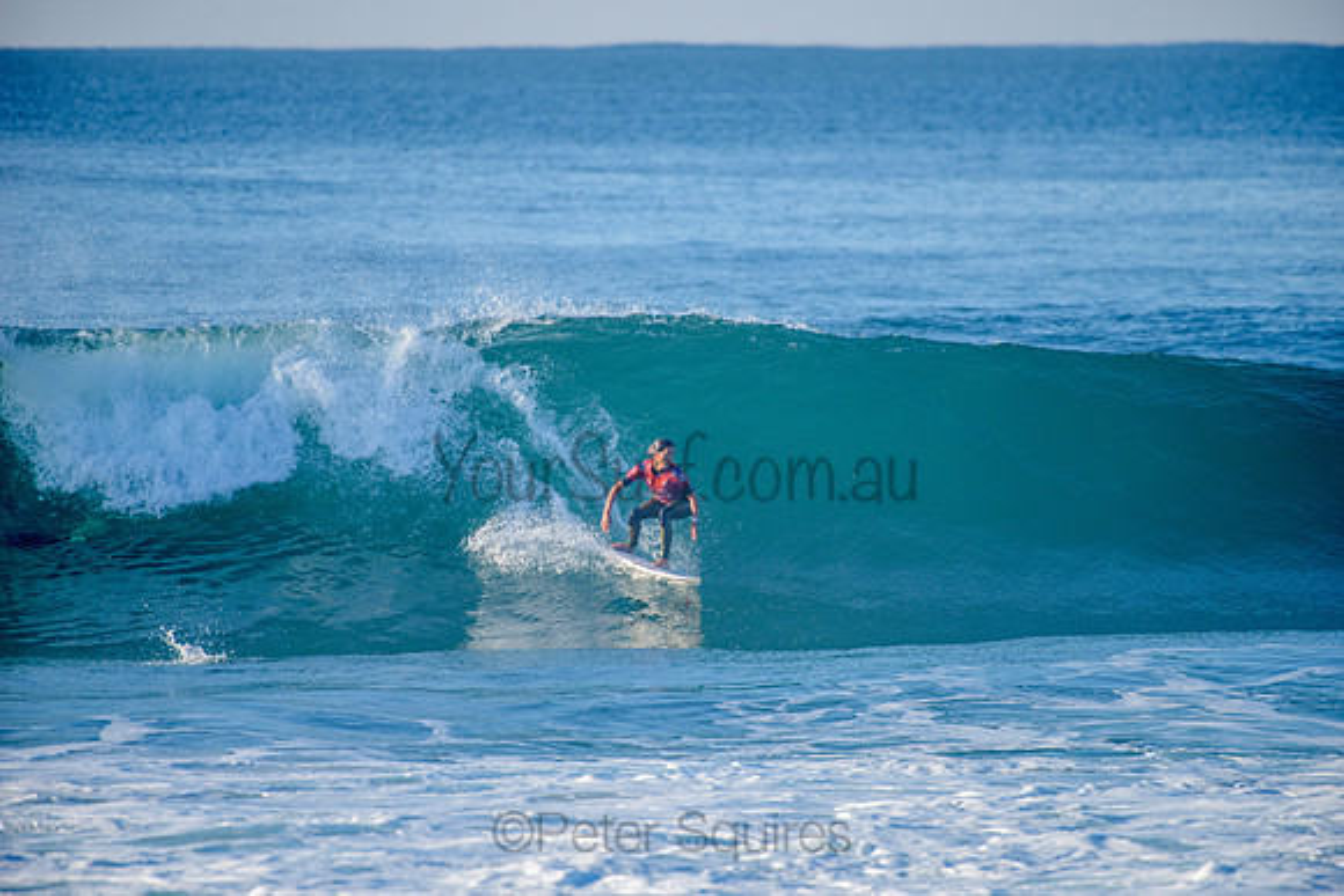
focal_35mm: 500
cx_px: 672
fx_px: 18670
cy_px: 448
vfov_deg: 2.8
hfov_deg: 4.1
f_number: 5.6
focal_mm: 500
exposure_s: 1/1600
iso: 320
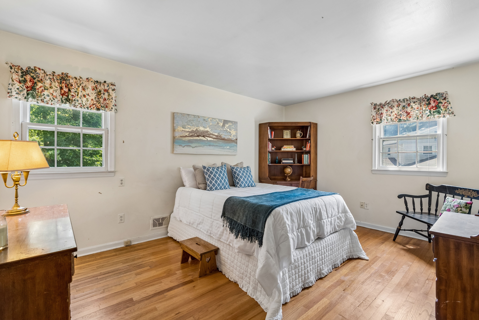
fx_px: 213
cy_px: 160
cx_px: 240
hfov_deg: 96.7
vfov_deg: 73.7
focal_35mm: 16
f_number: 8
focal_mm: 16
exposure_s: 1/50
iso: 1250
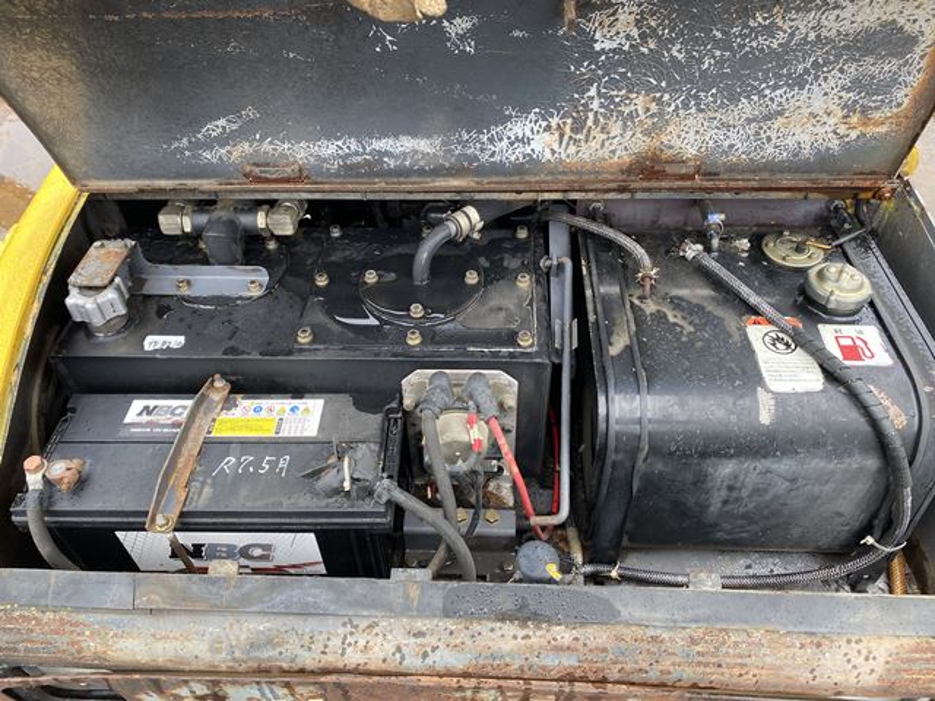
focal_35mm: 26
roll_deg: +1.3
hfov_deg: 67.3
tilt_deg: -44.3
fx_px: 702
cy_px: 350
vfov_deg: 53.1
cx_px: 468
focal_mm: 4.25
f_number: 1.8
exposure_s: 1/137
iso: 32
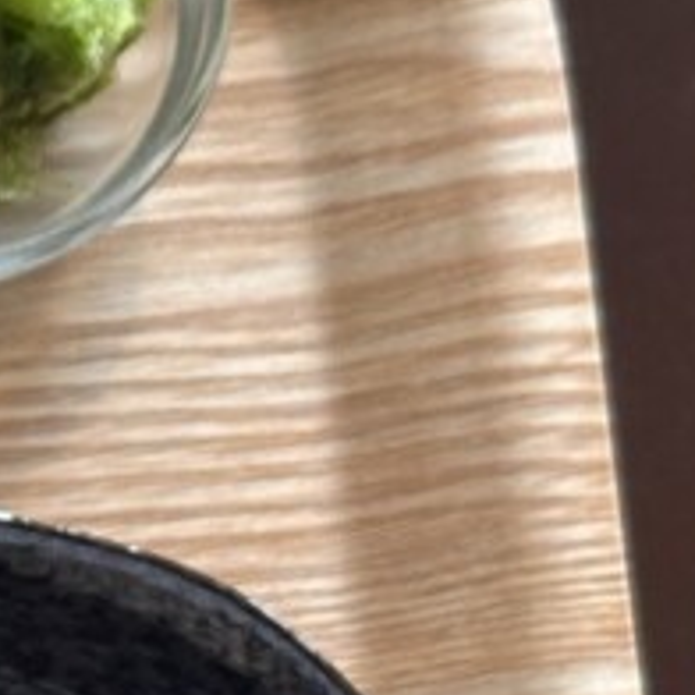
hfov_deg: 7.3
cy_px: 713
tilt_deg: -79.0
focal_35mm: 222
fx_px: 5043
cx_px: -1067
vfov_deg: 7.8
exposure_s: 1/60
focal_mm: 6.86
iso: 160
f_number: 1.78
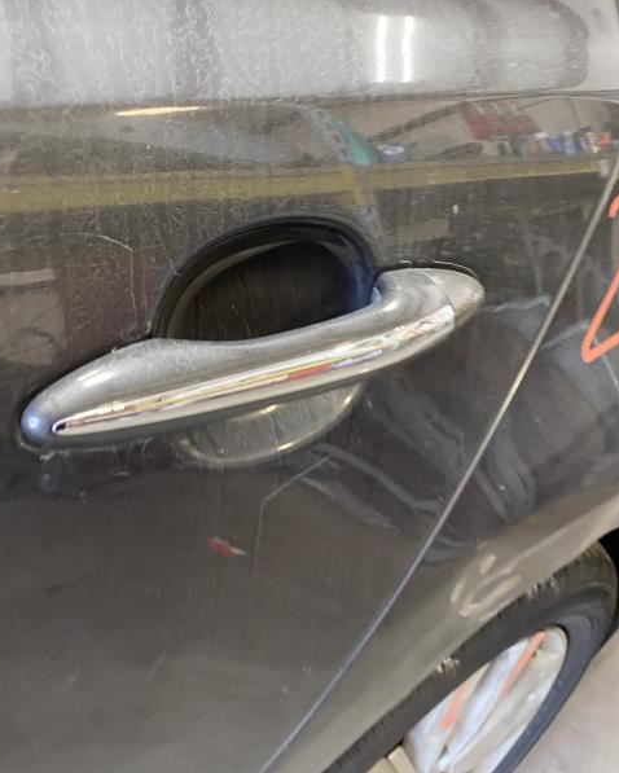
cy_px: 386
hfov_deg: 43.4
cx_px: 311
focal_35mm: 34
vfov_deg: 52.8
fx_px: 778
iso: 320
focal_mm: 4.25
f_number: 1.8
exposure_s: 1/60
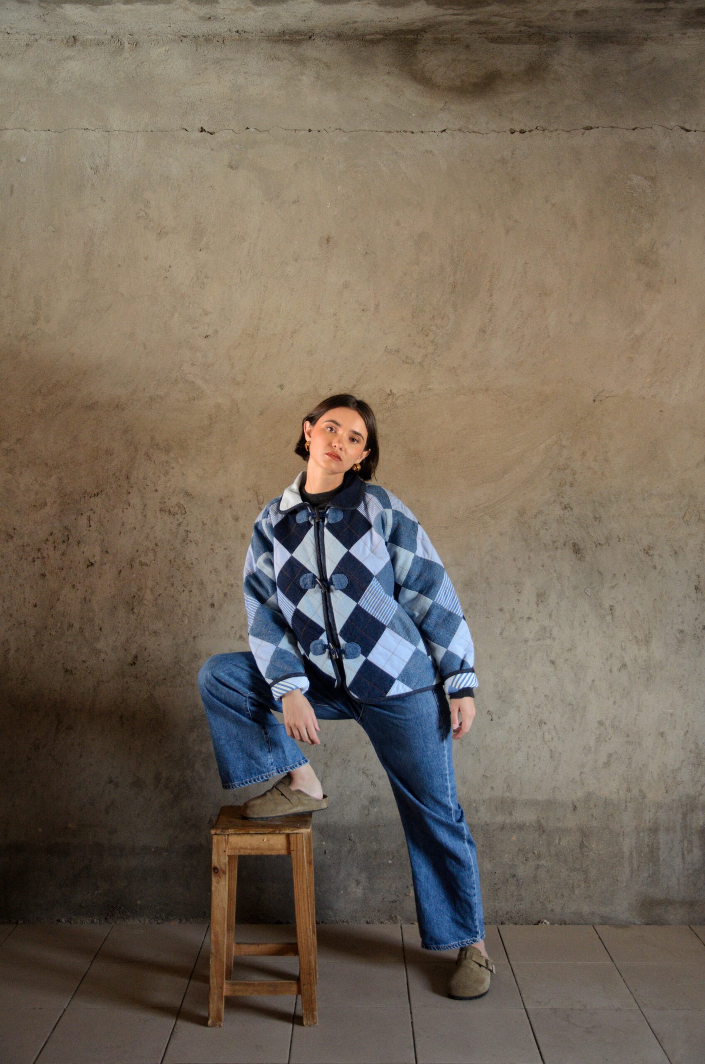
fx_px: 1151
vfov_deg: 49.6
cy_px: 532
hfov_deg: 34.1
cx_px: 352
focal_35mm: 39
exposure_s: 1/40
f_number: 3.2
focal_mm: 26
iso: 800
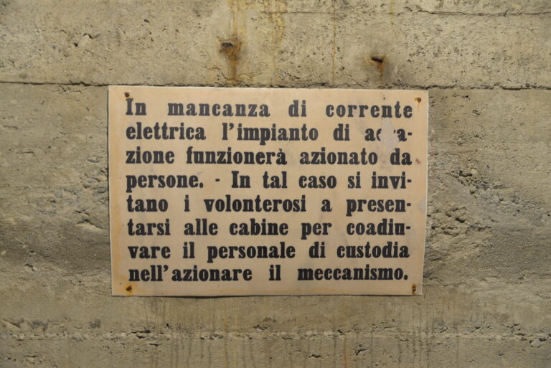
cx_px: 276
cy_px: 184
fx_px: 536
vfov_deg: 37.9
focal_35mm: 35
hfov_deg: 54.4
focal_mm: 35
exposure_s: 1/15
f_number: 4
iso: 1600
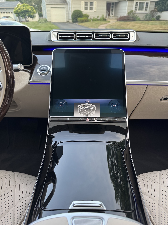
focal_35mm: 24
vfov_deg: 71.6
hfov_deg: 56.8
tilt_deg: -31.8
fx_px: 155
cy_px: 112
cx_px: 84
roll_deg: +0.2
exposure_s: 1/99
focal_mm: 6.76
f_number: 1.78
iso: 200
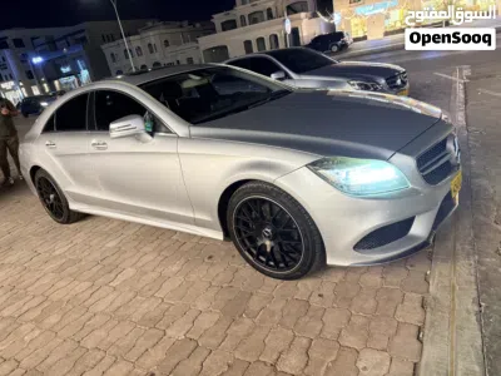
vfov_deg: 56.8
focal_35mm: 24
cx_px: 250
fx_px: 347
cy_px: 188
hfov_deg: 71.6
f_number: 1.78
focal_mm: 6.76
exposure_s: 1/50
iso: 320
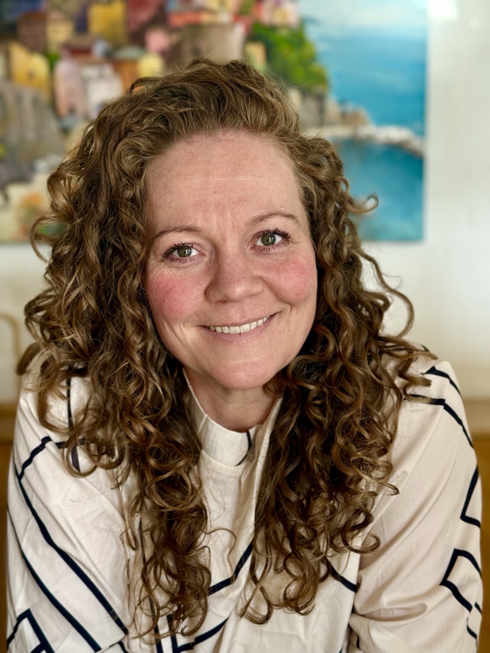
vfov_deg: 39.7
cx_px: 245
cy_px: 326
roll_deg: -0.4
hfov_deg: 30.3
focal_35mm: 48
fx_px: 906
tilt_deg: -4.0
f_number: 1.78
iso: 100
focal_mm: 6.76
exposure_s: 1/99
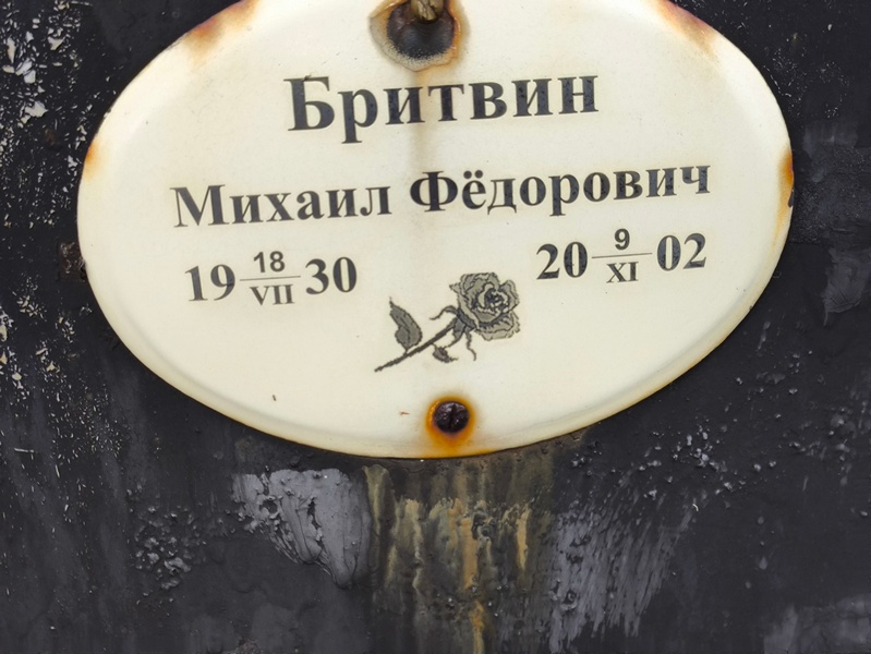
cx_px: 436
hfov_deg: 38.2
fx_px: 1259
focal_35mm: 50
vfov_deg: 29.1
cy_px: 327
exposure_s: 1/120
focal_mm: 4.71
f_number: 1.7
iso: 64
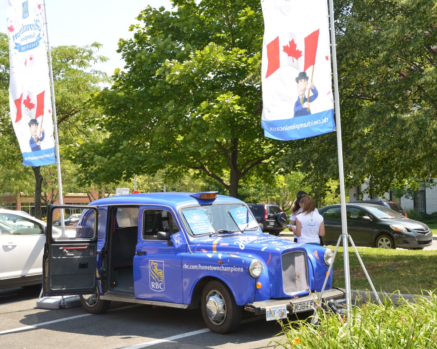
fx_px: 737
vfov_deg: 26.7
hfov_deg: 33.0
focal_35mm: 57
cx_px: 236
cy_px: 181
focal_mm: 45
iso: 400
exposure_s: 1/250
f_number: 9
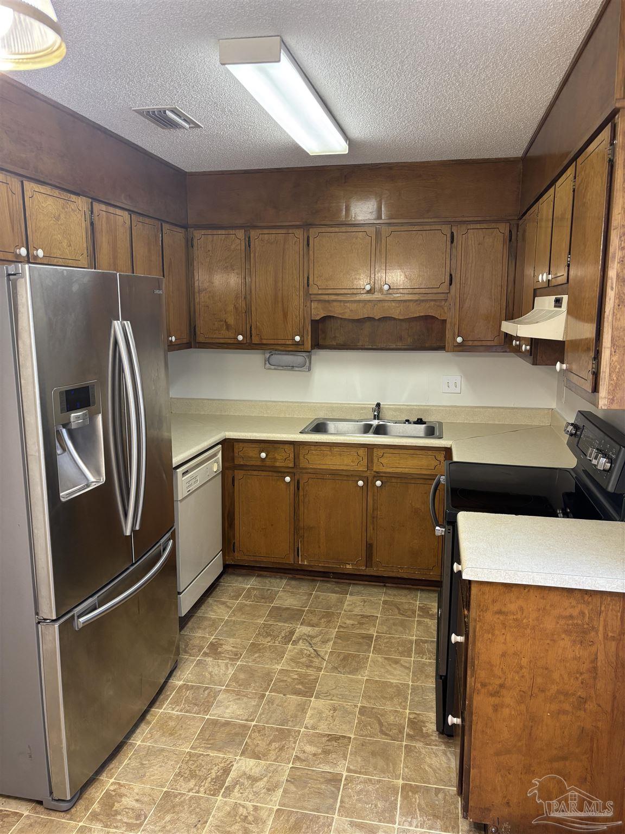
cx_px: 312
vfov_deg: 67.3
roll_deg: -0.7
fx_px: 626
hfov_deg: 53.1
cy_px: 417
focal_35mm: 26
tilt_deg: -9.6
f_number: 1.6
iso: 160
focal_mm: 5.96
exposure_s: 1/60
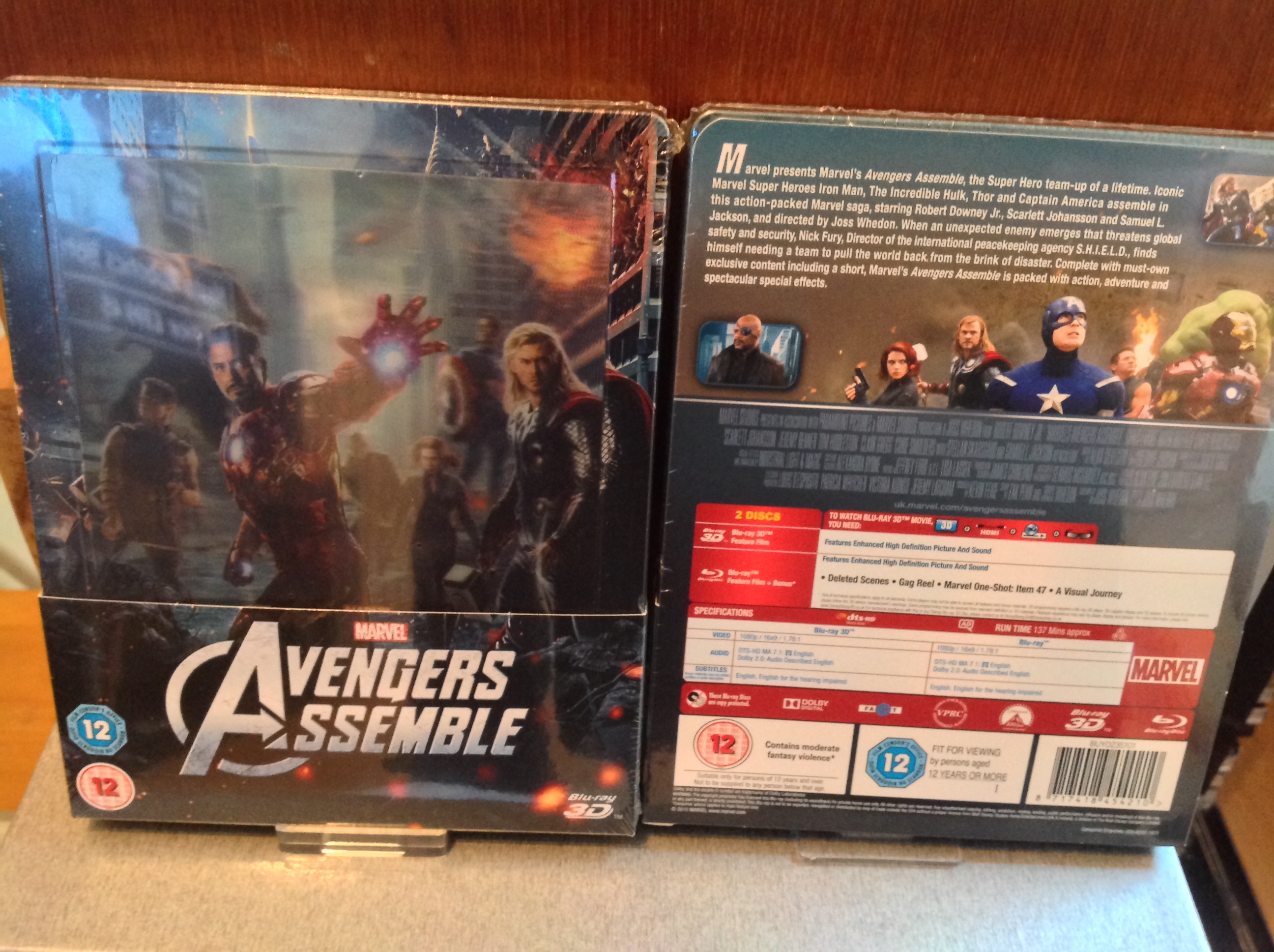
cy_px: 476
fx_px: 1286
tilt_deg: -39.5
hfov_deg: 52.7
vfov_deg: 40.6
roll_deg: -3.0
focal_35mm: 35
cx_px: 637
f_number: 2.4
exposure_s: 1/15
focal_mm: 4.28
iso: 400
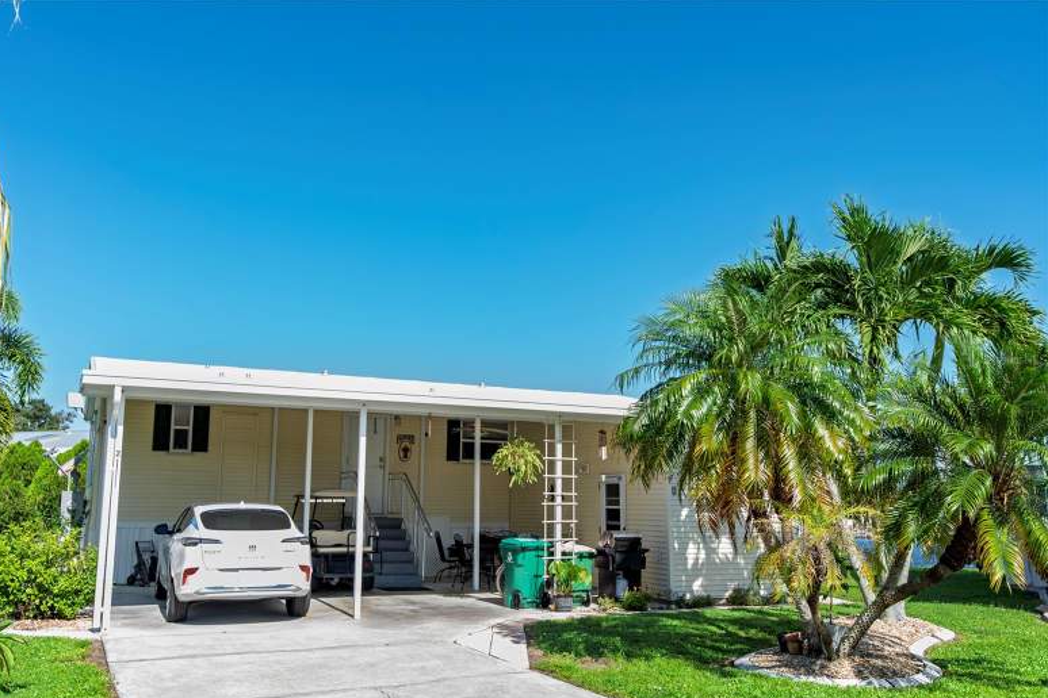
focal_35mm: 31
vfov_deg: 42.3
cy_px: 359
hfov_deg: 60.3
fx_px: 902
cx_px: 508
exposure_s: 1/160
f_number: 6.3
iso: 100
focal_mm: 30
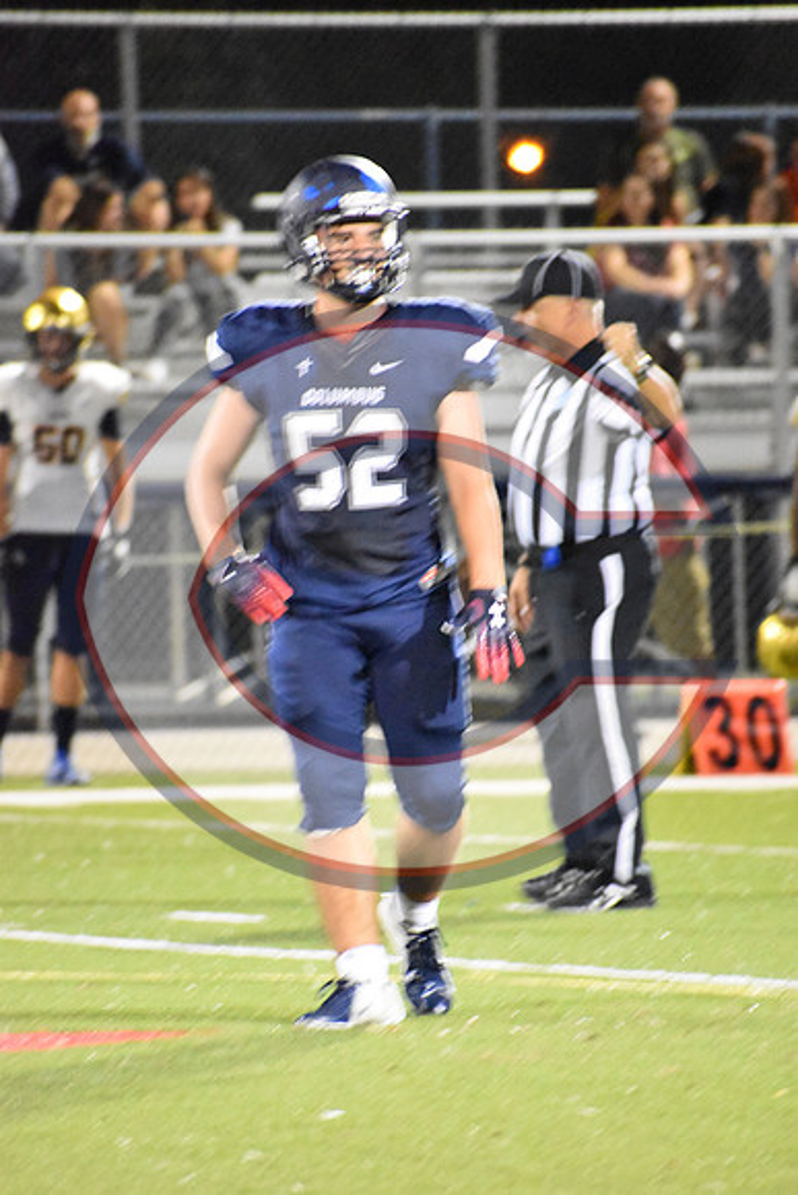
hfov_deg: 3.1
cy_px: 598
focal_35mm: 450
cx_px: 399
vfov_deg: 4.6
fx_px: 14952
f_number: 6.3
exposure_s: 1/60
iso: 12800
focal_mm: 300
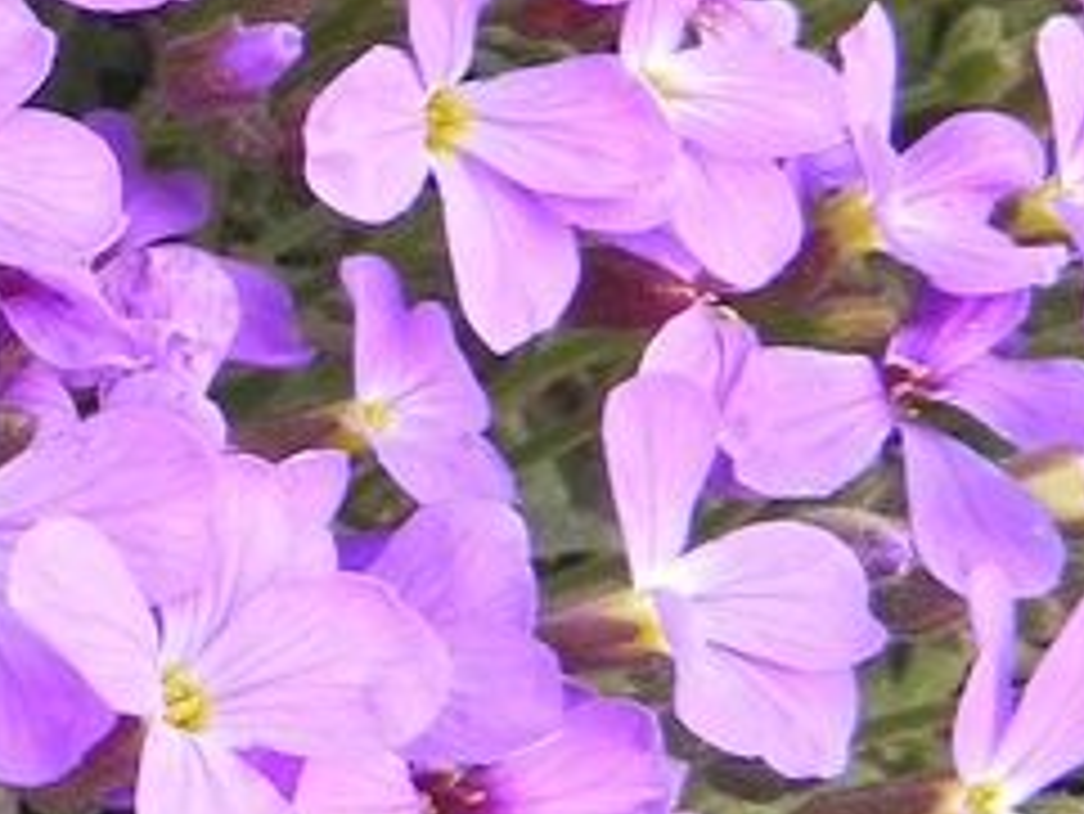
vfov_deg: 12.7
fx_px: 3603
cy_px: 859
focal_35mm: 115
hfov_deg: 14.2
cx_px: -1104
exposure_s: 1/150
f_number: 4.5
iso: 200
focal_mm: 4.6
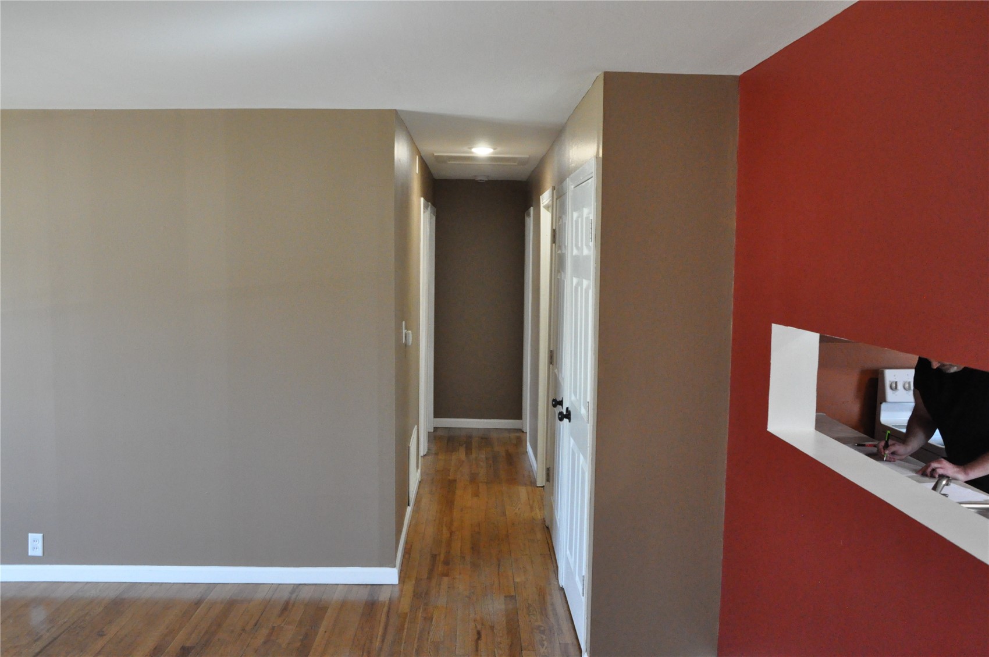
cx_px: 494
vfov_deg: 41.6
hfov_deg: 59.6
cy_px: 328
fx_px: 864
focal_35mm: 32
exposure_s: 1/60
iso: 3200
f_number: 8
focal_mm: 21
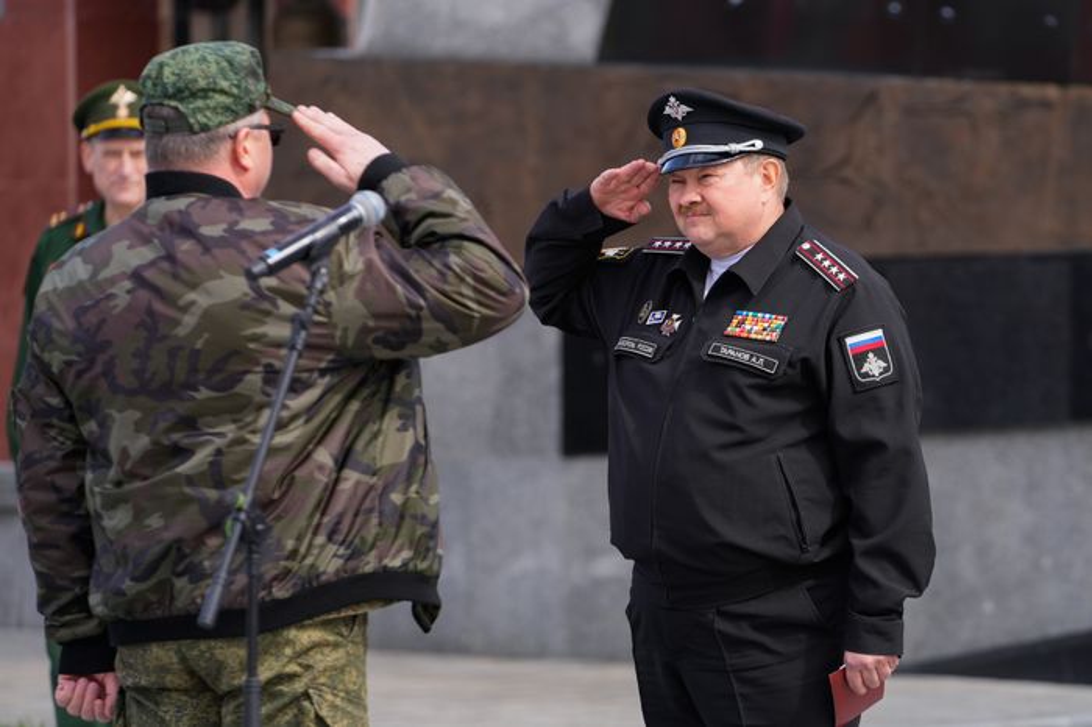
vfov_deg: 7.5
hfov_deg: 11.2
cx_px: 546
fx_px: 5578
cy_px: 364
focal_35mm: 184
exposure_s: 1/1000
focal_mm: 184
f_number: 4
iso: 320
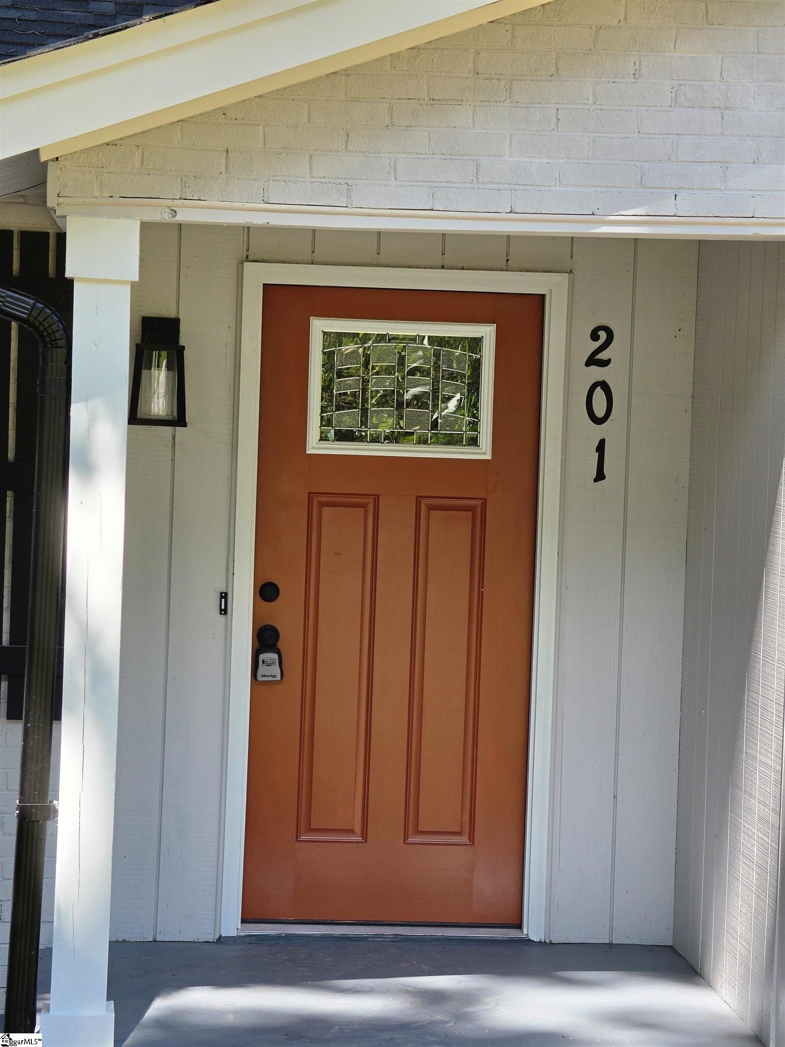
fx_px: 3477
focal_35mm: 115
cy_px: 524
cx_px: 392
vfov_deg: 17.1
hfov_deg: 12.9
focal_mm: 18.6
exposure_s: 1/496
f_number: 2.9
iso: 50
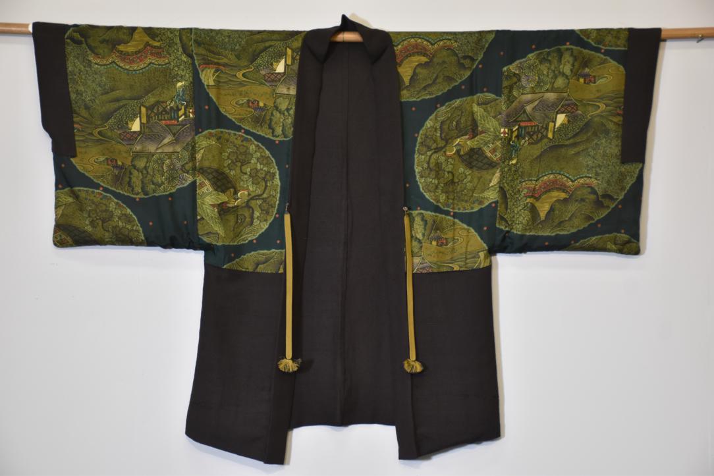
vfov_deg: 16.3
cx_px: 357
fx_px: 1666
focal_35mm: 84
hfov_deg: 24.2
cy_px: 238
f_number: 4.8
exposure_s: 1/30
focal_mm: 56
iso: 400
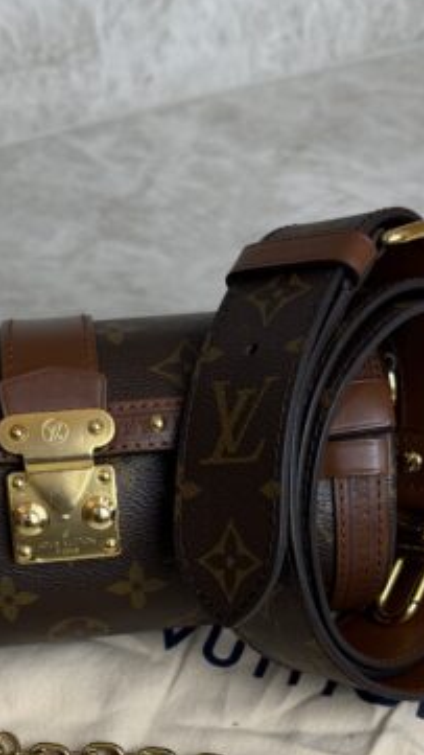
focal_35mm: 58
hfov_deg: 20.7
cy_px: 575
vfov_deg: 35.2
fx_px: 1160
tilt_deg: -45.4
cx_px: 155
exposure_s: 1/133
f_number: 1.78
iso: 50
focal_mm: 6.76
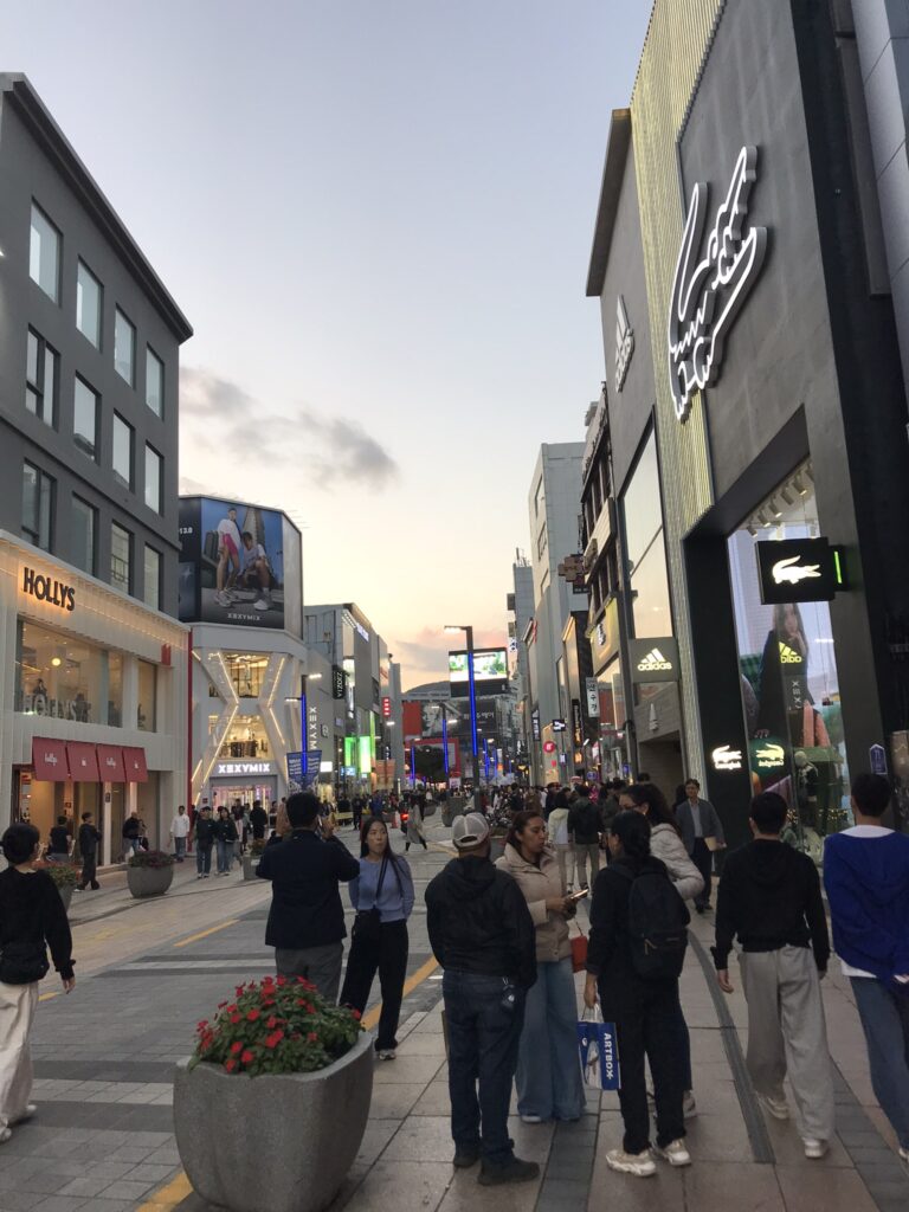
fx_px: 980
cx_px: 454
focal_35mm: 28
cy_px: 606
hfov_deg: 49.7
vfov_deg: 63.4
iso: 20
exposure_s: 1/128
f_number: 1.8
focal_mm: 3.99
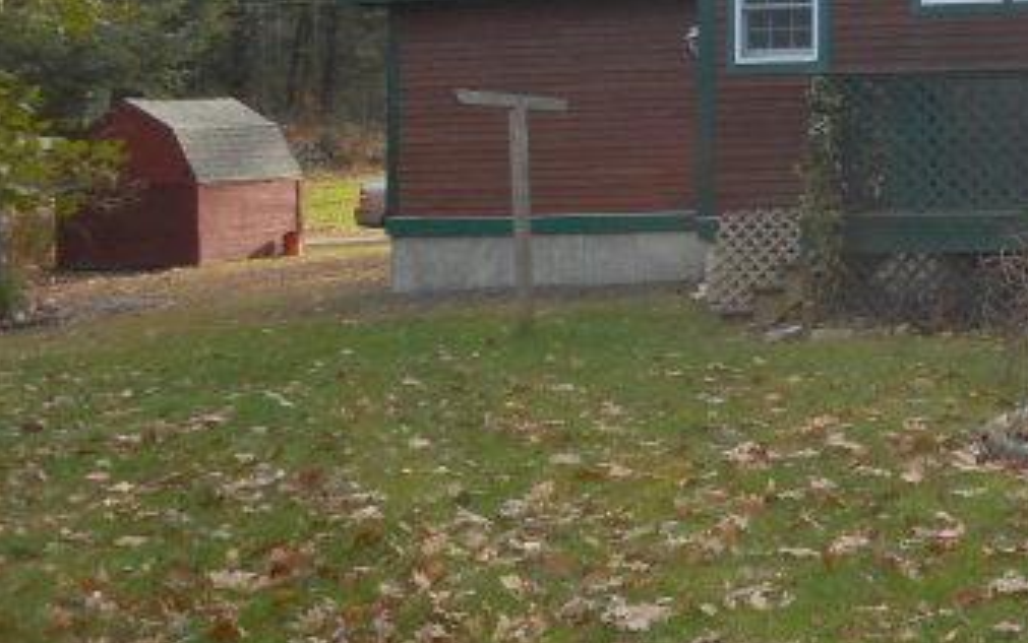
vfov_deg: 17.4
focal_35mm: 73
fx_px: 2046
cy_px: -18
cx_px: 1165
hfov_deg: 25.8
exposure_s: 1/160
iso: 80
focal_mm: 5.2
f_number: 4
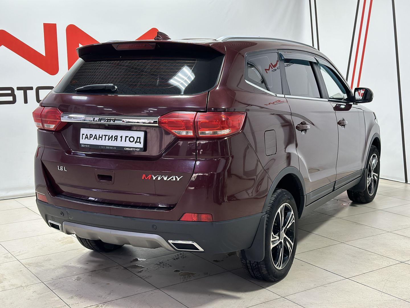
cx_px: 205
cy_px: 154
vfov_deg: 30.3
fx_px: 569
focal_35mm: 48
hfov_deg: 39.7
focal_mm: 6.86
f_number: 1.78
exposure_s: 1/100
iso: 250
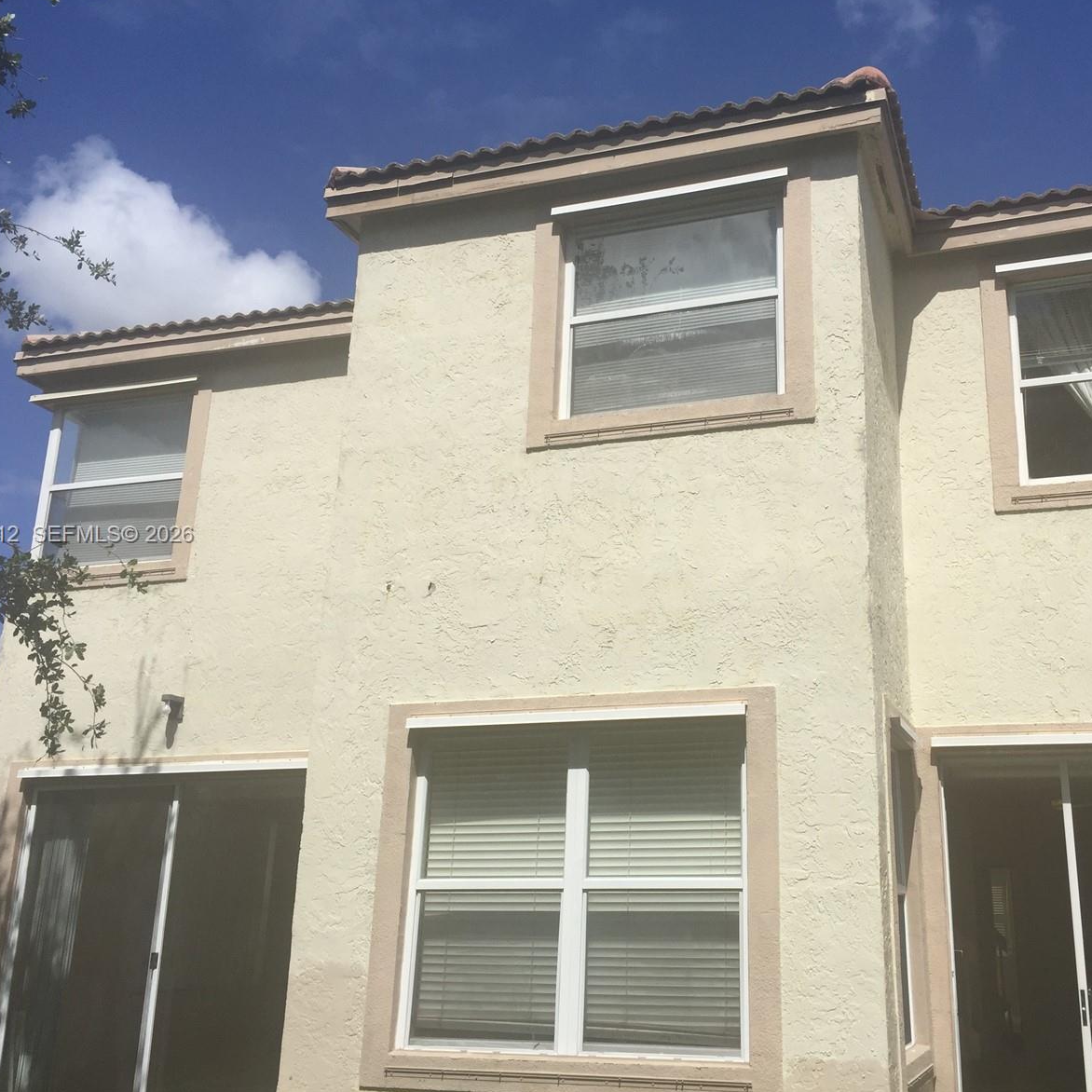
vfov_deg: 47.2
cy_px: 536
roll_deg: -2.3
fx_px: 1249
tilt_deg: +15.8
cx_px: 648
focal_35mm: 35
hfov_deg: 47.0
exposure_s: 1/3968
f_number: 2.2
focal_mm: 4.15
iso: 32
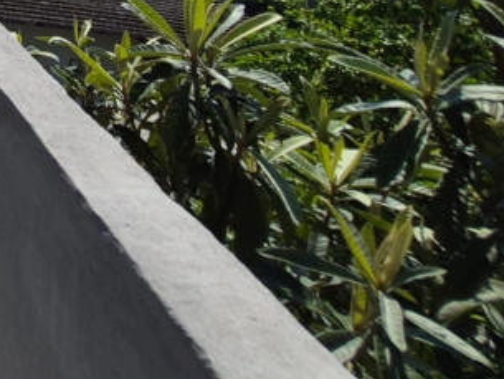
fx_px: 670
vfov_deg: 26.7
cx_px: -174
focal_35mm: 46
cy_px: -114
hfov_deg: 30.8
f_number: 2.2
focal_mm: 1.74
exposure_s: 1/4128
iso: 40
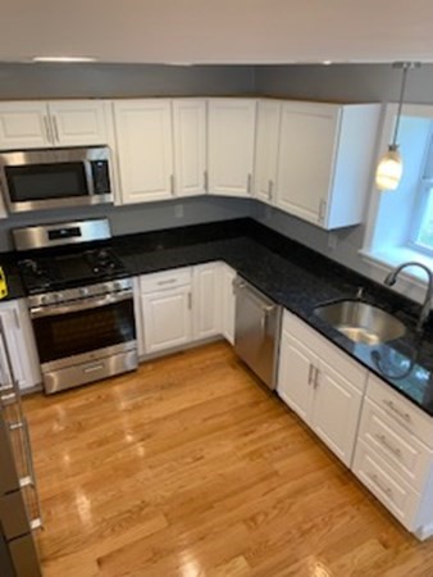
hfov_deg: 53.1
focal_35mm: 26
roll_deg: -0.3
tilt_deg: -23.1
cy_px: 288
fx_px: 433
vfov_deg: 67.3
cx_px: 216
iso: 80
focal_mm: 4.25
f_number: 1.8
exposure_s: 1/60
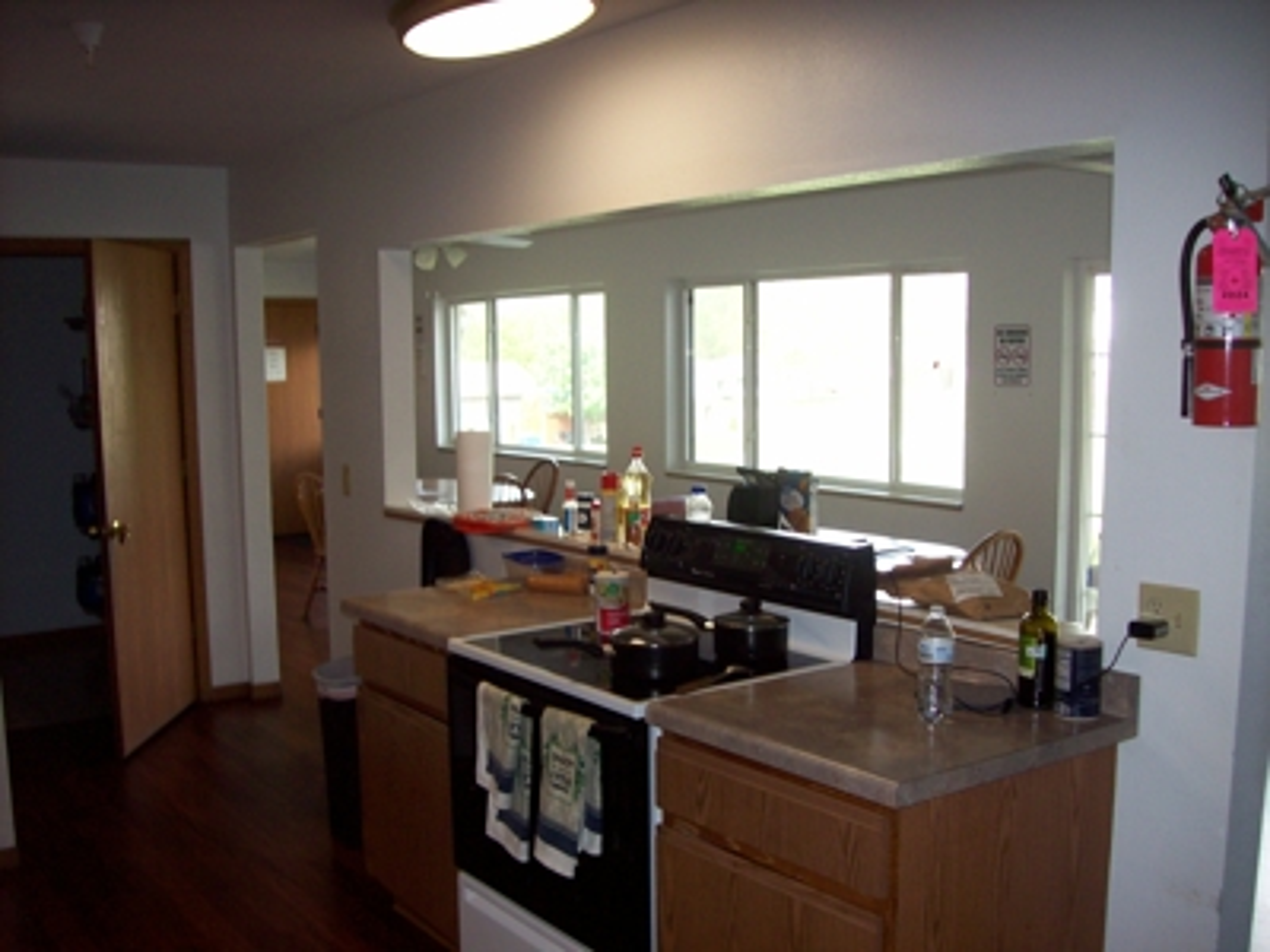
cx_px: 635
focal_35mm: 36
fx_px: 1321
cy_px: 476
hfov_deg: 51.4
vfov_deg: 39.7
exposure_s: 1/64
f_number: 2.7
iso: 80
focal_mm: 6
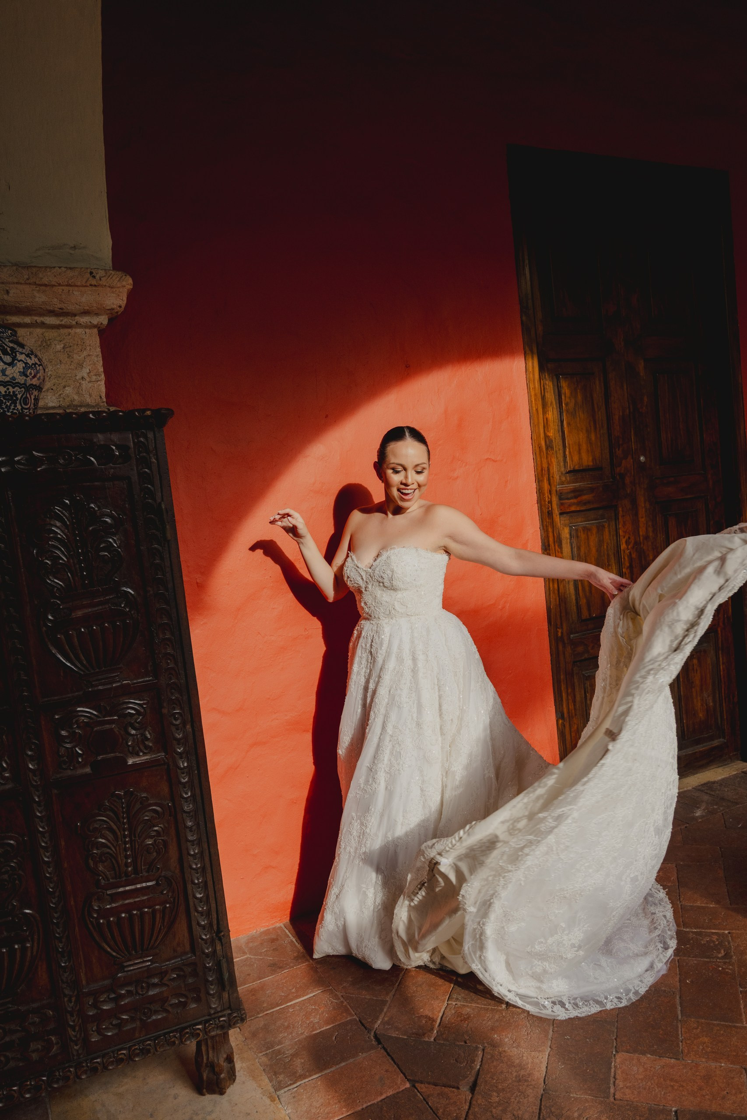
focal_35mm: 27
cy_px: 560
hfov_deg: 47.9
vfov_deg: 67.4
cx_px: 374
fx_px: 840
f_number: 4.2
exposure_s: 1/640
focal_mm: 27
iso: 500
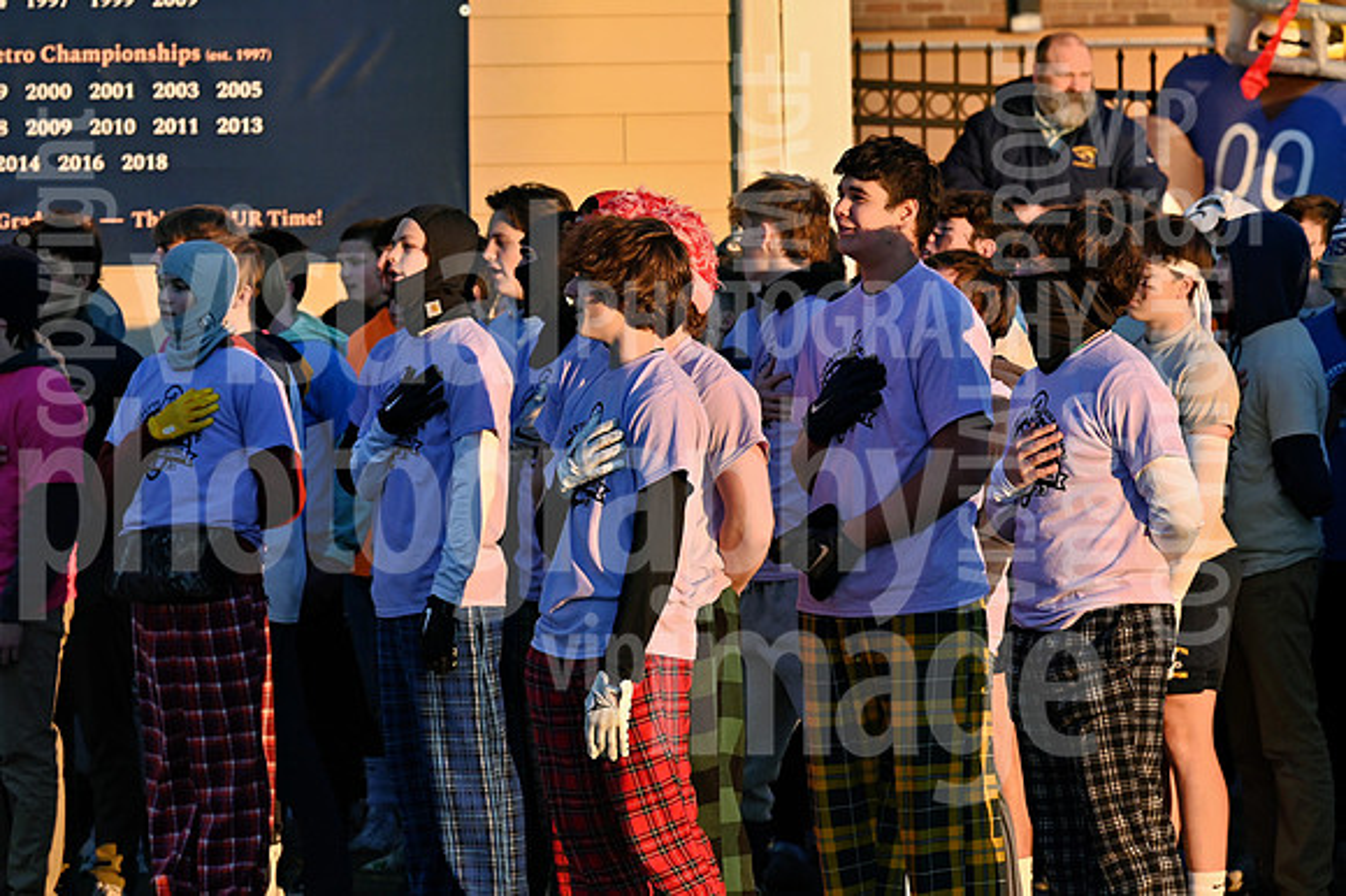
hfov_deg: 8.6
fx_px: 8968
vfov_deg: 5.7
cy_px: 448
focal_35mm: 240
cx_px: 673
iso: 800
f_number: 7.1
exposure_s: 1/800
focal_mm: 160
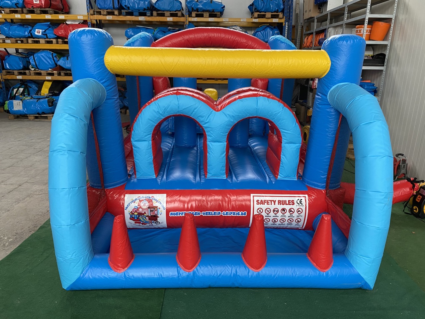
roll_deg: -0.9
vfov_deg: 53.1
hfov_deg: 67.3
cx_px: 212
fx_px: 319
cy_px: 160
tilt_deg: -17.5
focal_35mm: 26
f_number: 1.8
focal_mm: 4.25
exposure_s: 1/82
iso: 125
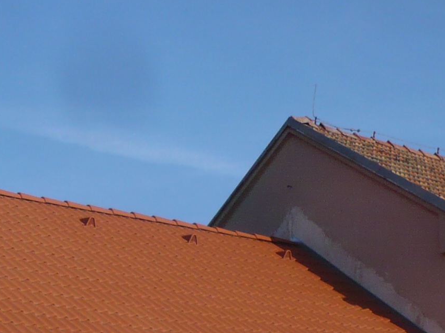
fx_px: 1491
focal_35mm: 116
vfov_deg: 12.2
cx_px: 27
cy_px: 480
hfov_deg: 16.7
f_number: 8
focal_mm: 5.8
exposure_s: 1/250
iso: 100
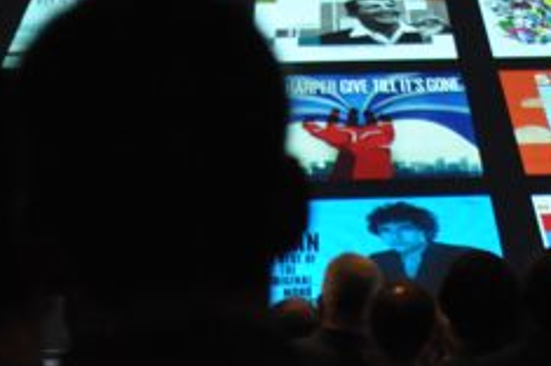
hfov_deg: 6.8
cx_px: 424
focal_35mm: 301
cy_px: -140
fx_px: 4601
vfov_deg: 4.5
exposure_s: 1/30
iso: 2200
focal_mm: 62
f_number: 5.3
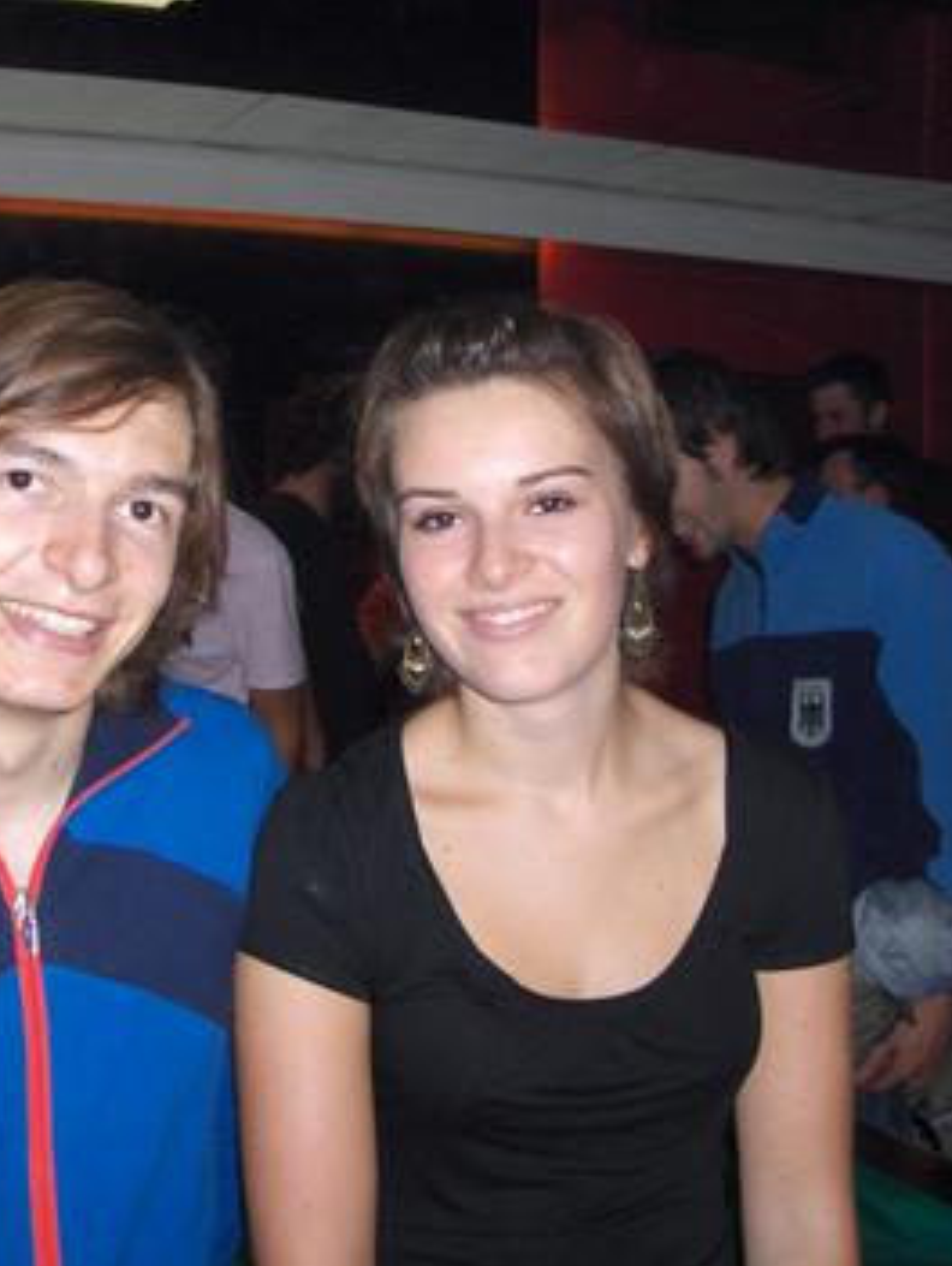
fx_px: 1720
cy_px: 635
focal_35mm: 47
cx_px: 216
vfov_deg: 40.4
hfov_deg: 30.3
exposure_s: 1/60
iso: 100
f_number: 2.6
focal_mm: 5.8
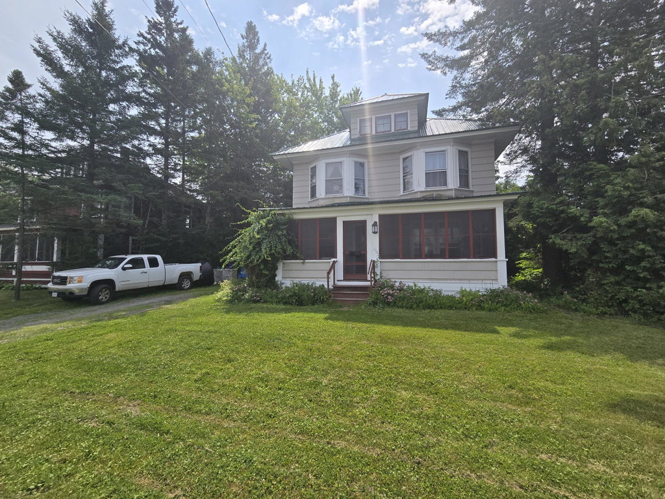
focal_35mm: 13
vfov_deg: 89.9
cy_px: 250
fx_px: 250
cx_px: 332
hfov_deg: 106.2
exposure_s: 1/2805
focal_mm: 2.2
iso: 50
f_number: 2.2
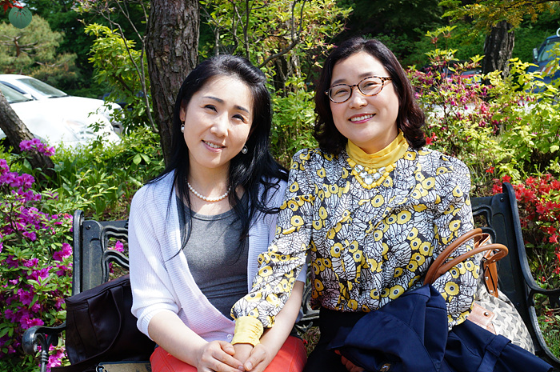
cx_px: 280
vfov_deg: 29.8
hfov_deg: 43.6
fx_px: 699
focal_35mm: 45
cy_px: 186
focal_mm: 30
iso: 800
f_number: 8
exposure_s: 1/640
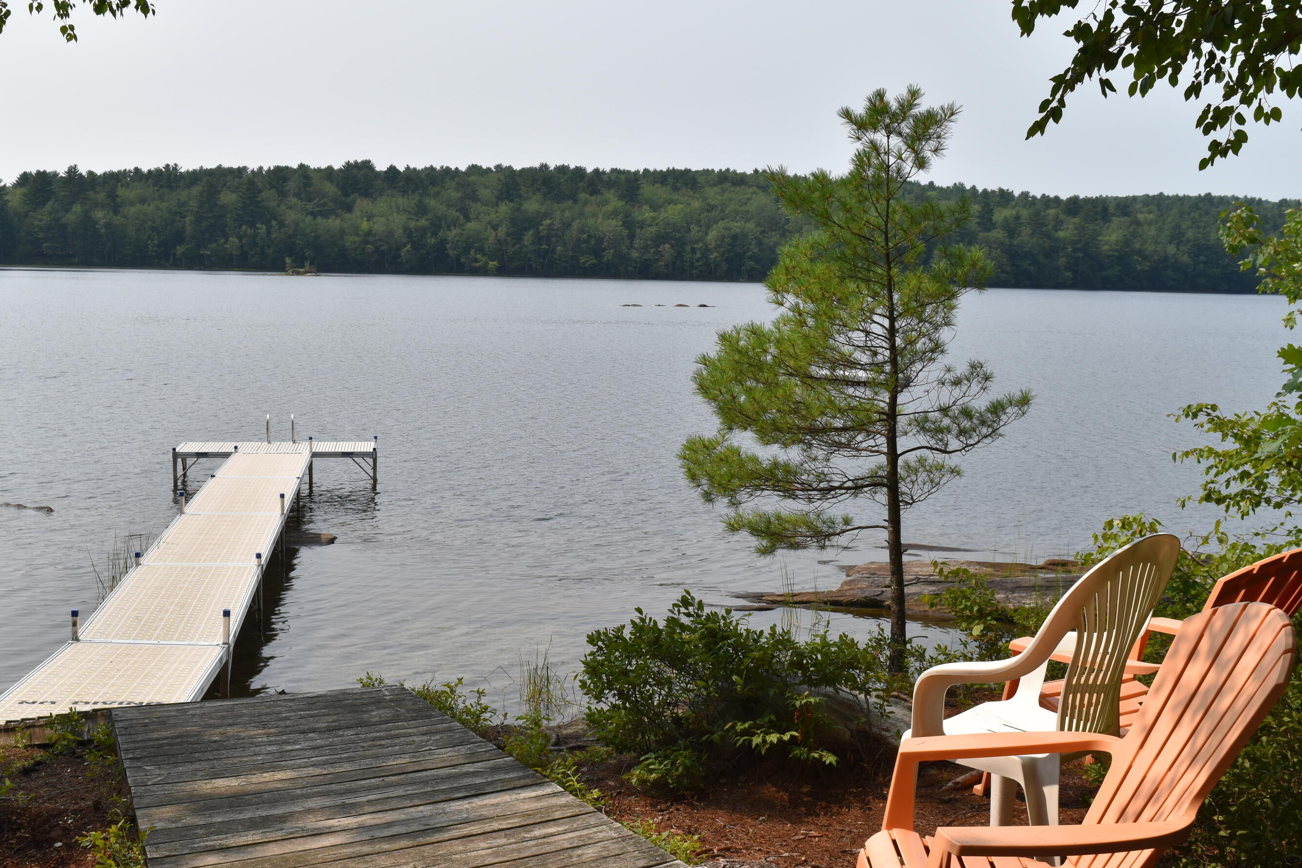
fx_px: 1591
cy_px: 462
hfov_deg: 44.5
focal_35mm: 44
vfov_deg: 30.5
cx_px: 620
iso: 200
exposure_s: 1/400
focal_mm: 26
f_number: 10
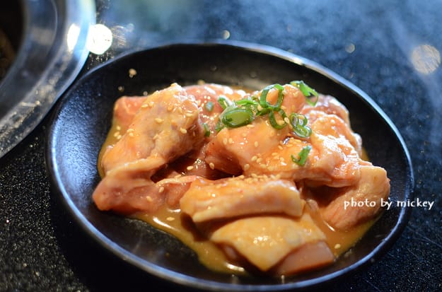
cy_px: 146
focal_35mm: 52
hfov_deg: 37.9
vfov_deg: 25.6
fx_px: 643
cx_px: 221
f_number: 2.8
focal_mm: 35
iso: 2000
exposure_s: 1/100
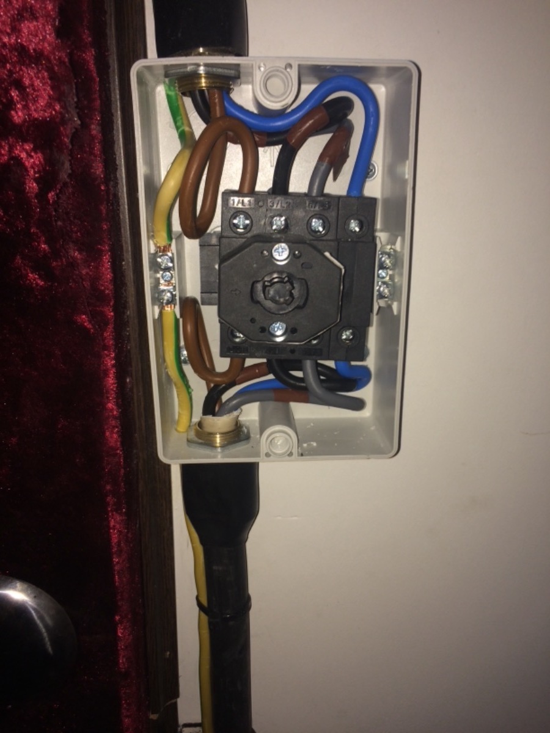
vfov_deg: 61.7
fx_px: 614
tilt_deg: -17.9
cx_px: 275
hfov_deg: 48.2
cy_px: 366
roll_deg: -1.1
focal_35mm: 29
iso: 32
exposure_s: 1/72
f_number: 2.2
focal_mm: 4.15
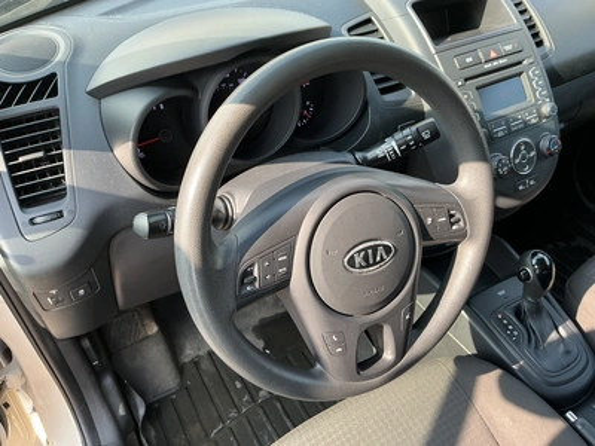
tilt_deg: -42.3
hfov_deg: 63.4
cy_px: 223
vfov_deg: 49.7
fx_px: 481
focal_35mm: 28
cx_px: 298
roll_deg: +2.3
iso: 32
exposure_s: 1/122
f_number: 1.8
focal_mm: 3
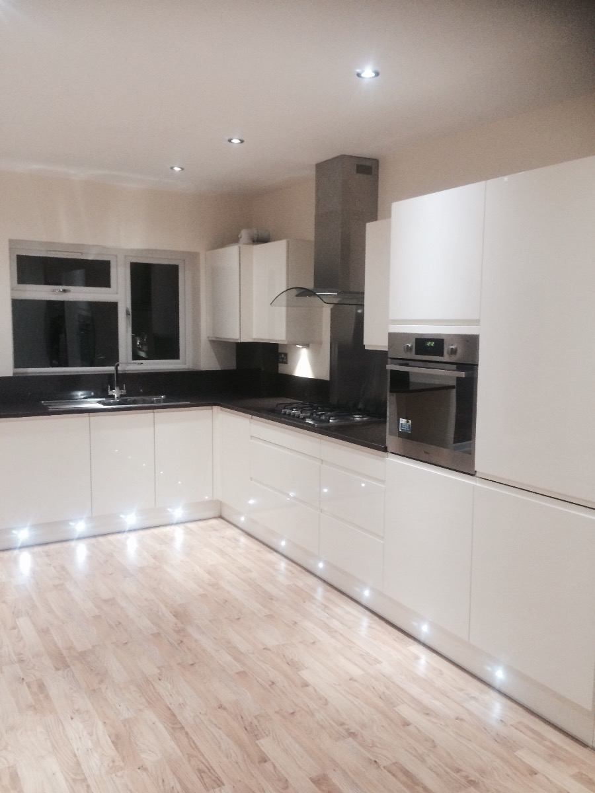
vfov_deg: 61.7
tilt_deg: -6.1
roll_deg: +1.3
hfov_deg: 48.2
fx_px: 665
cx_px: 298
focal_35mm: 29
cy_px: 396
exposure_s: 1/30
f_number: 2.2
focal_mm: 4.15
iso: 160
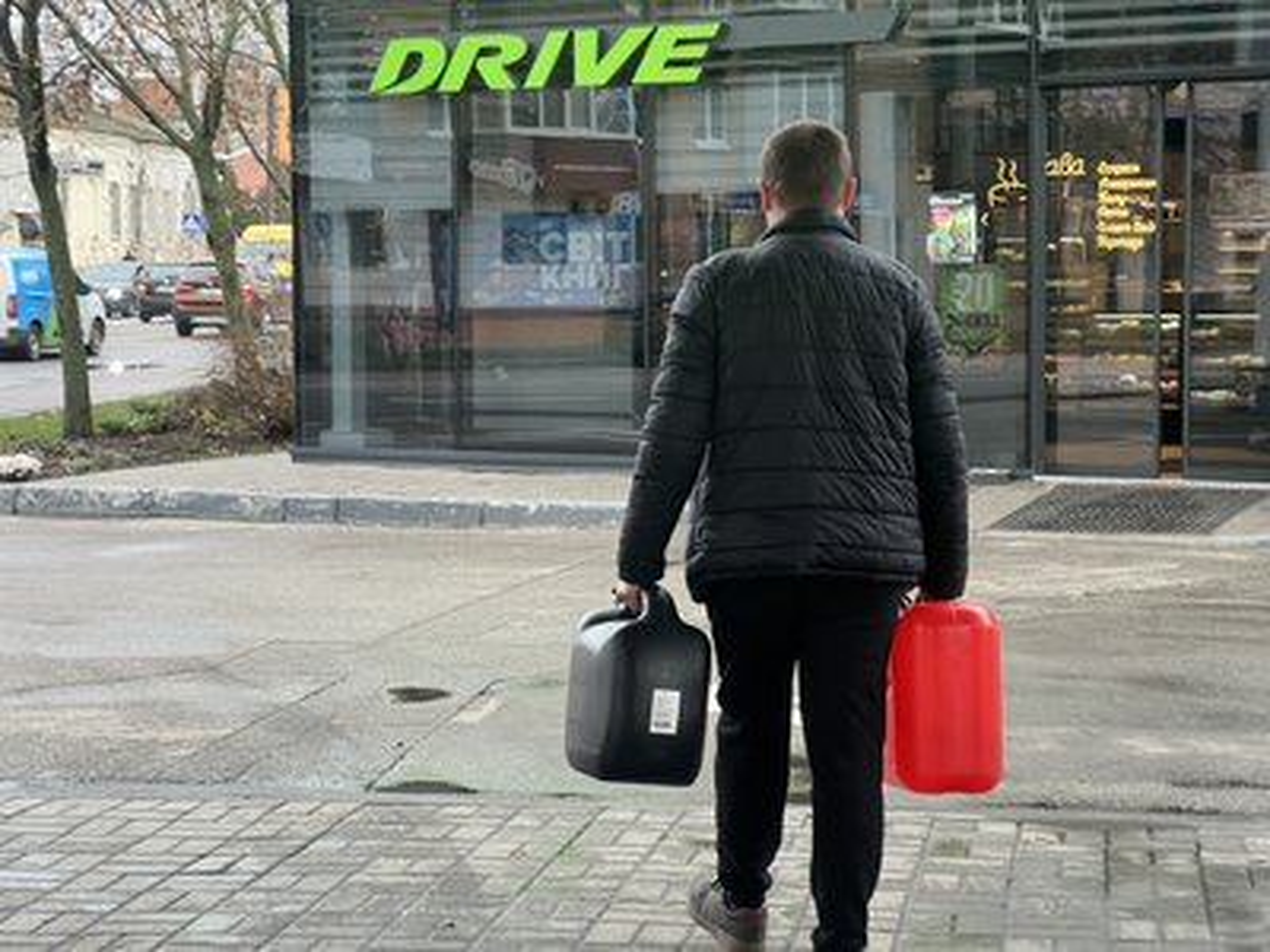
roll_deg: -0.1
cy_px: 476
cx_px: 635
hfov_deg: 25.3
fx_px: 2825
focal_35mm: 77
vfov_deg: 19.1
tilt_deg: -3.5
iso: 100
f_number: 2.8
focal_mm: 9
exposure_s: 1/120
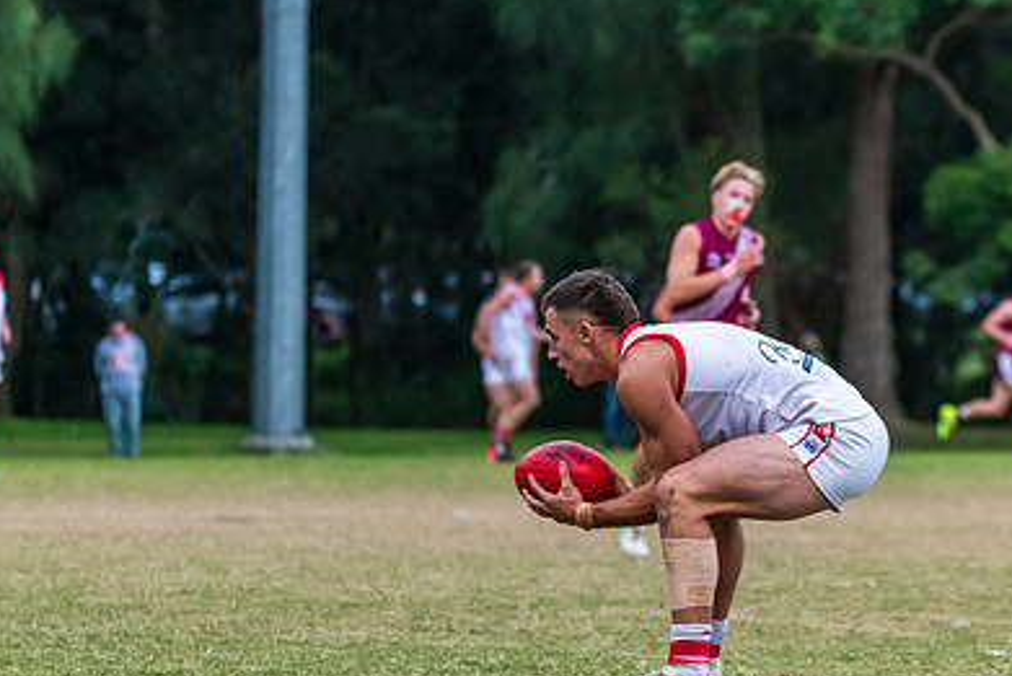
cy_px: 405
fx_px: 8155
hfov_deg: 7.1
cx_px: 549
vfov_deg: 4.7
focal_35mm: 290
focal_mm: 190
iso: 3200
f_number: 5
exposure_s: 1/1000
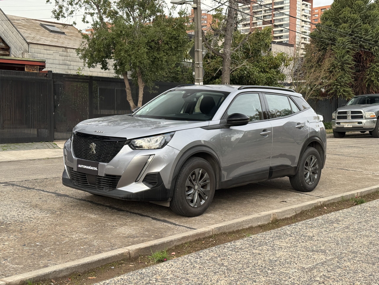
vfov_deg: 30.3
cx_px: 190
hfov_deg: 39.7
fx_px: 526
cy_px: 142
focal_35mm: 48
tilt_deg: -2.2
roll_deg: -0.1
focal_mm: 6.76
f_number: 1.78
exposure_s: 1/428
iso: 64
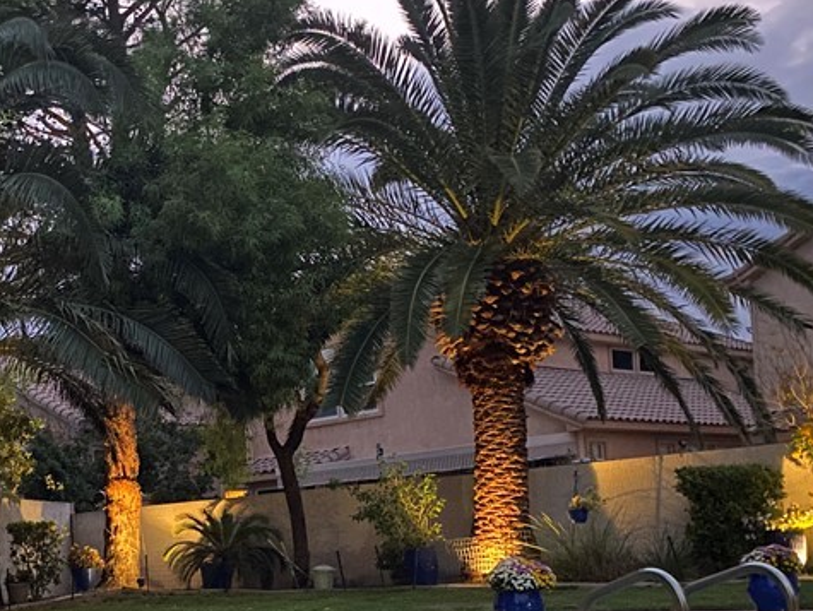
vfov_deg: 25.6
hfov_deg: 33.3
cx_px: 157
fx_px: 1316
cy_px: 513
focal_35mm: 56
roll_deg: +3.5
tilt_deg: +0.4
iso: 800
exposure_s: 1/8
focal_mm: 4.25
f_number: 1.8
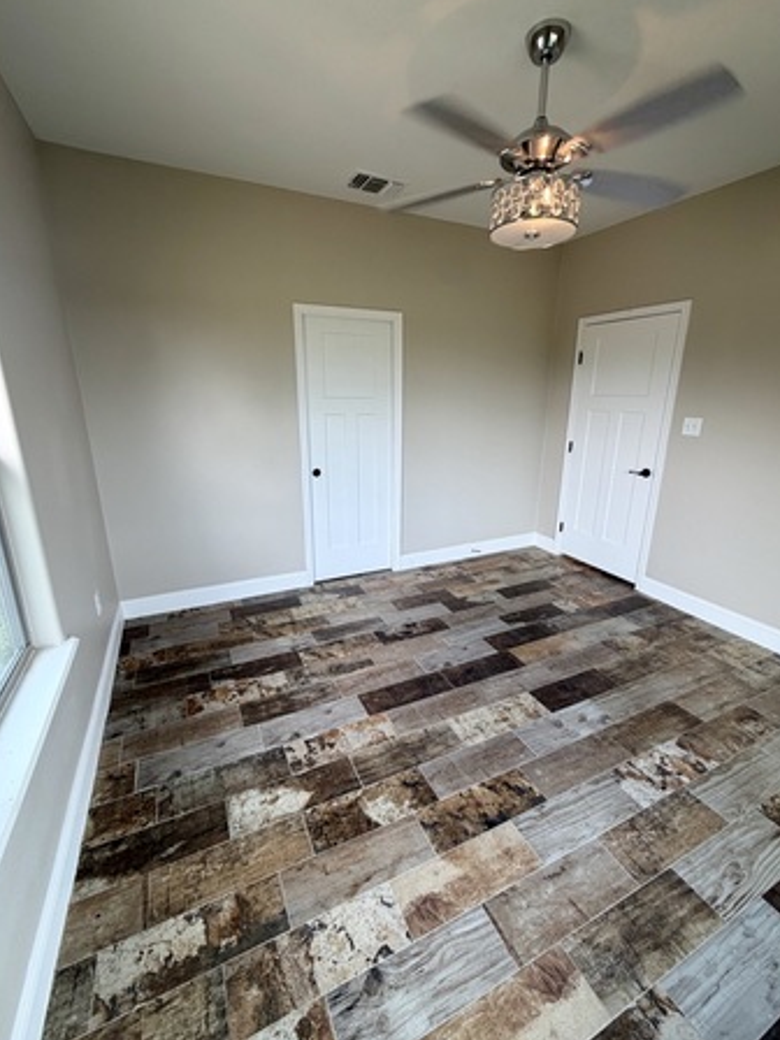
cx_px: 397
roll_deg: -1.1
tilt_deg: -14.9
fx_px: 451
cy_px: 520
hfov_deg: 81.7
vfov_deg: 98.2
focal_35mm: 15
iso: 80
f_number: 2.2
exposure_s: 1/120
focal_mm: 2.22
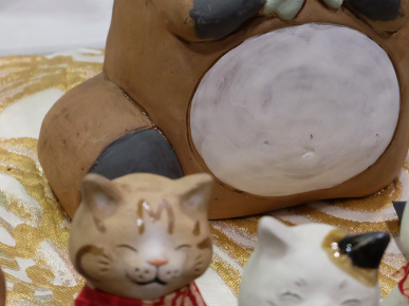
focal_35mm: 149
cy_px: 56
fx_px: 1760
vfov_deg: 9.9
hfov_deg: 13.2
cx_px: 268
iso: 3200
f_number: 5.6
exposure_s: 1/125
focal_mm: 50
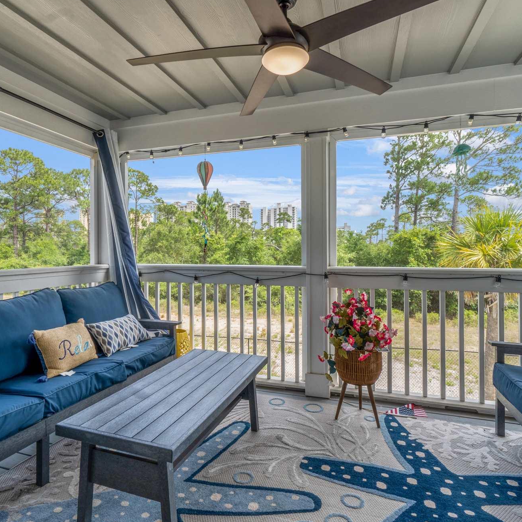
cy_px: 261
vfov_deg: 74.8
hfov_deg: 74.8
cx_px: 248
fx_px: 341
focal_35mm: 20
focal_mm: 10
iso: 100
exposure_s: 1/50
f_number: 14
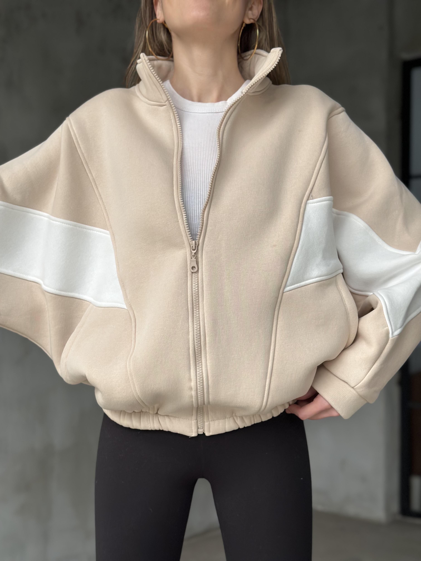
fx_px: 778
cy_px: 280
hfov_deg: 30.3
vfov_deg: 39.7
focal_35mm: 48
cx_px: 210
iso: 125
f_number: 1.78
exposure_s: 1/121
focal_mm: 6.86
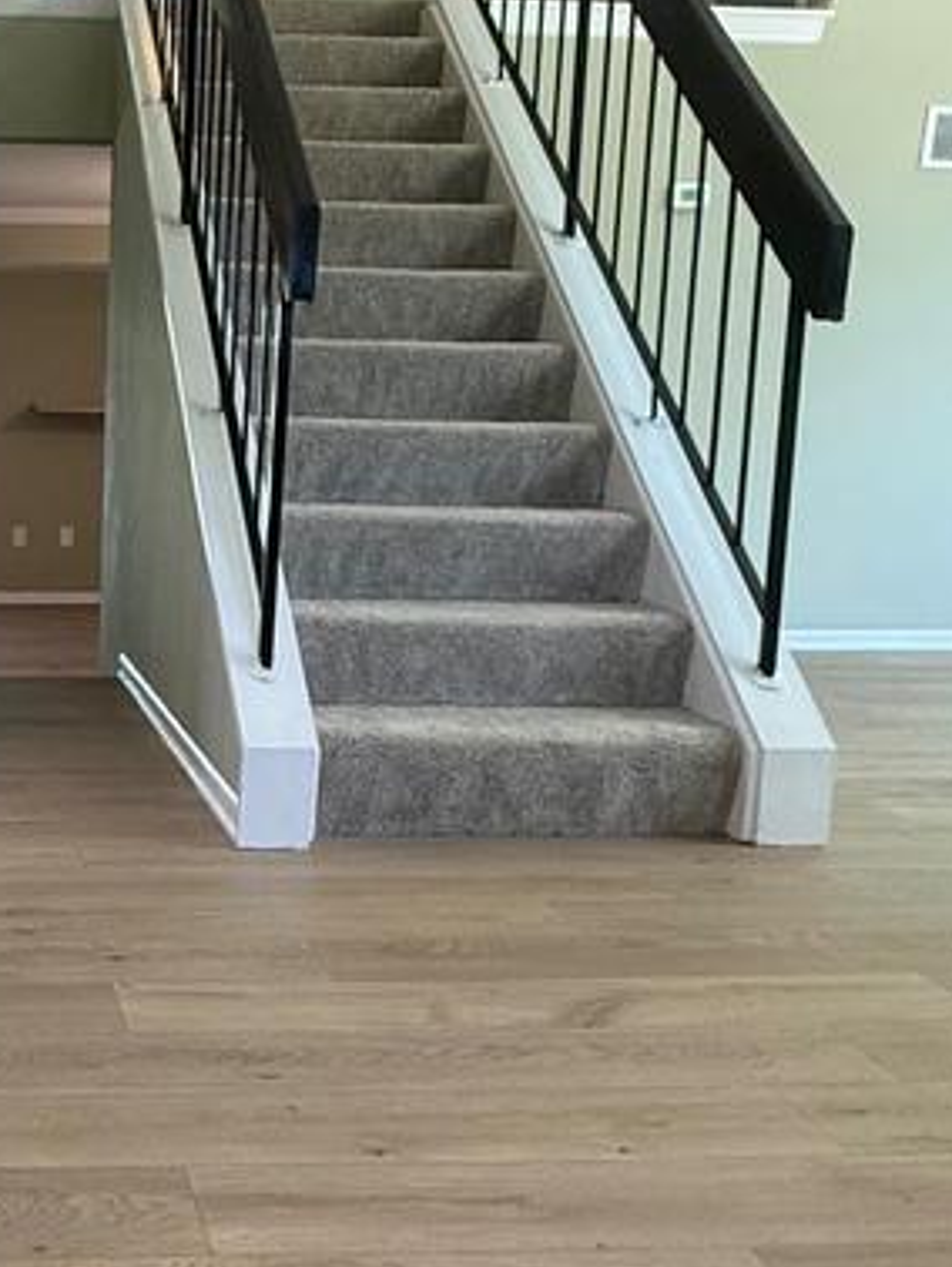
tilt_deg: -11.7
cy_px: 721
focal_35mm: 40
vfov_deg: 46.6
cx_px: 23
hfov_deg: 33.3
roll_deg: -1.2
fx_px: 1465
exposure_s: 1/120
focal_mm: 2.22
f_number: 2.2
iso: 320
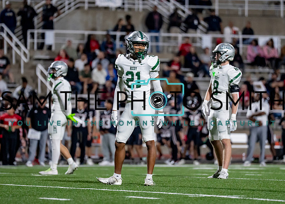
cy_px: 97
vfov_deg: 4.9
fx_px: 2394
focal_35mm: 296
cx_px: 141
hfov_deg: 6.8
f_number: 2.8
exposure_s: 1/1250
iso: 3200
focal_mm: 200
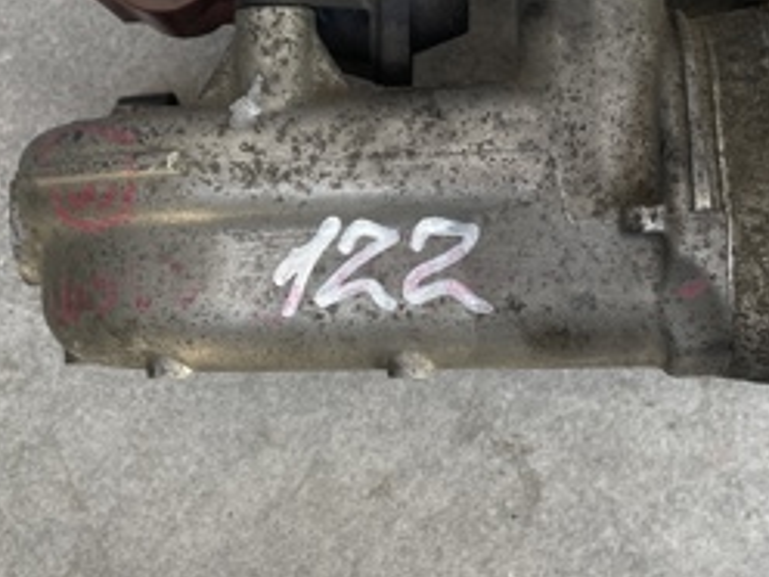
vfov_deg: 21.1
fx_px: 1488
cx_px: 595
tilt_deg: -78.5
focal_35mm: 67
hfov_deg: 28.5
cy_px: -17
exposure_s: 1/121
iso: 40
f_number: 1.6
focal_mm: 4.2
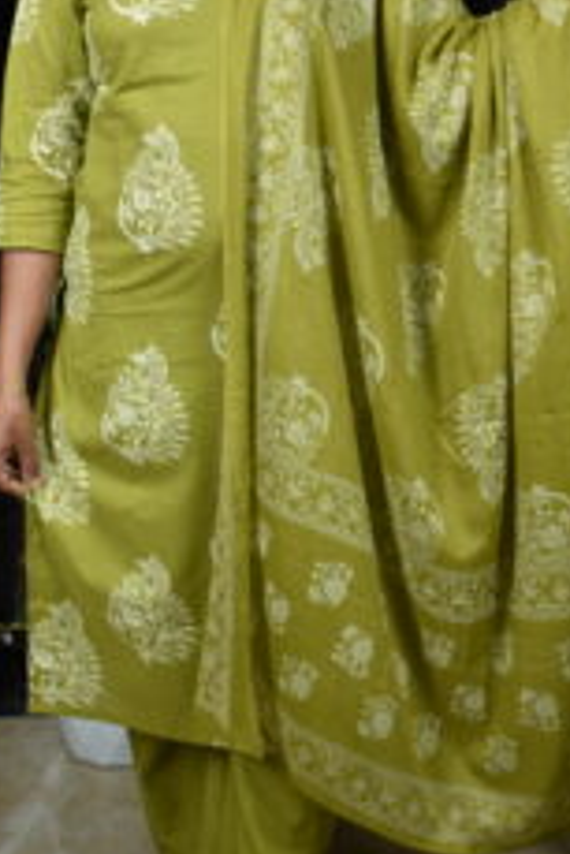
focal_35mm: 59
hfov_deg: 23.0
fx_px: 1399
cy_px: 239
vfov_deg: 33.4
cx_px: 261
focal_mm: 20
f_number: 3.8
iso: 200
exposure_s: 1/60
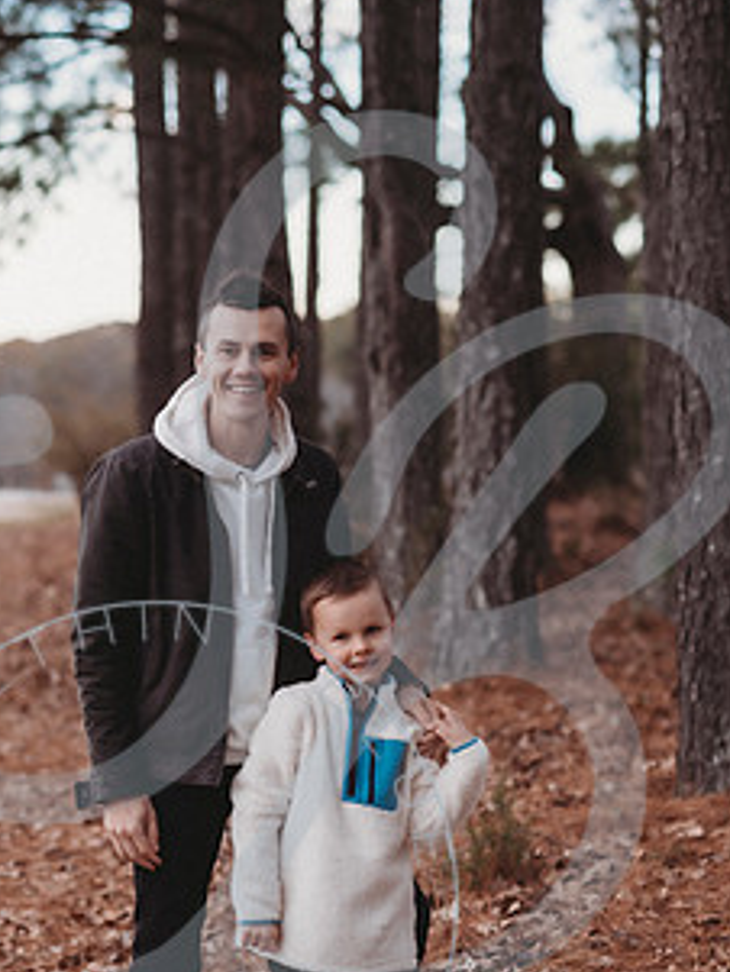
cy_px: 656
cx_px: 304
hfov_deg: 12.2
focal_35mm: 122
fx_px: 3428
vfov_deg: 16.1
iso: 400
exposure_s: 1/160
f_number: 2.8
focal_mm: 85
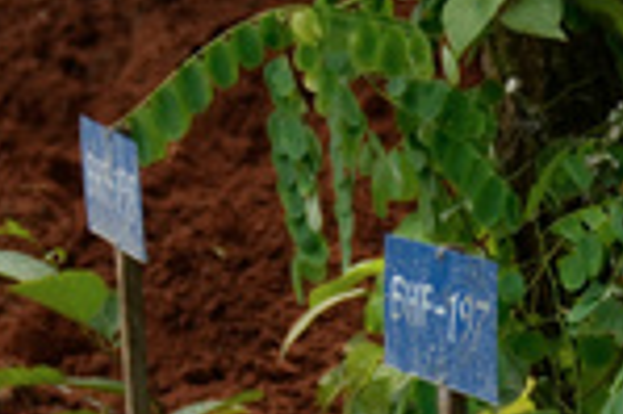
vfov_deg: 5.7
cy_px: 468
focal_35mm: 241
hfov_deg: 8.5
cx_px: 744
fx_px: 4166
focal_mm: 35
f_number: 2.8
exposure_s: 1/320
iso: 320
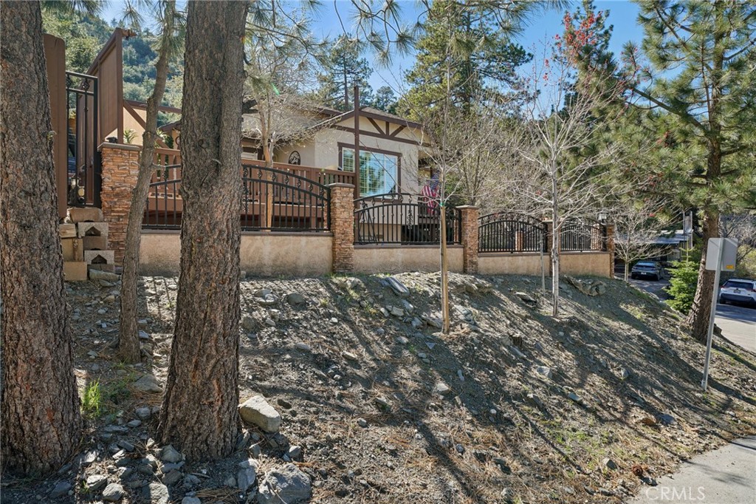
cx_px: 378
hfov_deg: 78.6
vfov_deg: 57.2
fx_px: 462
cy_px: 252
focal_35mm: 22
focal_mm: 22
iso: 100
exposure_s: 1/50
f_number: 9
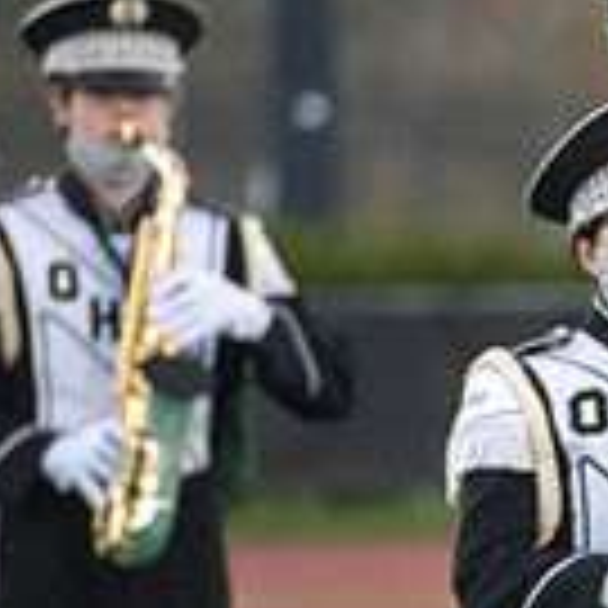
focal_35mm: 732
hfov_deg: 2.4
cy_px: 241
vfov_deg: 2.4
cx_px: 1175
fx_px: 14546
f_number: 4.5
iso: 5000
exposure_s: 1/5000
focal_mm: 200
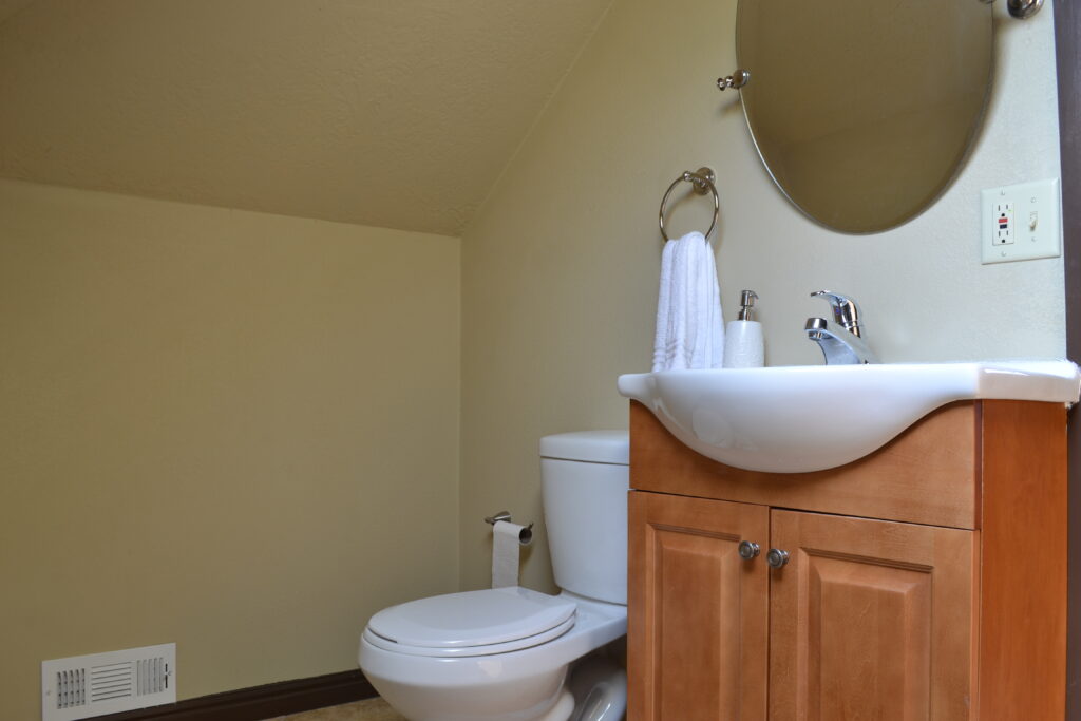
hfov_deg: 67.4
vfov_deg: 47.9
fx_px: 811
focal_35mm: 27
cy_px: 360
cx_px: 540
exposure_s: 1/4
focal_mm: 18
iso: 100
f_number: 5.6
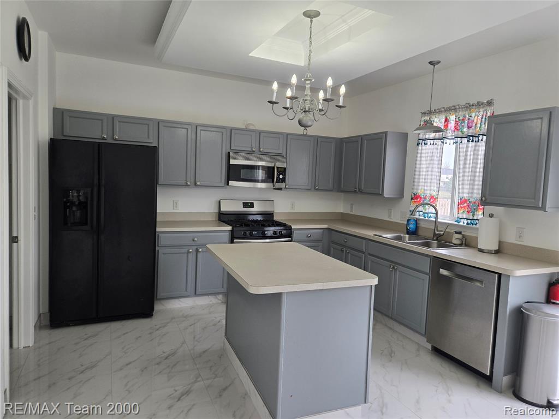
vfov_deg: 58.9
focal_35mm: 23
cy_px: 210
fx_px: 371
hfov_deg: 73.9
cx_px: 280
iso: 100
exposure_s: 1/180
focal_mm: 5.4
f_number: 1.8
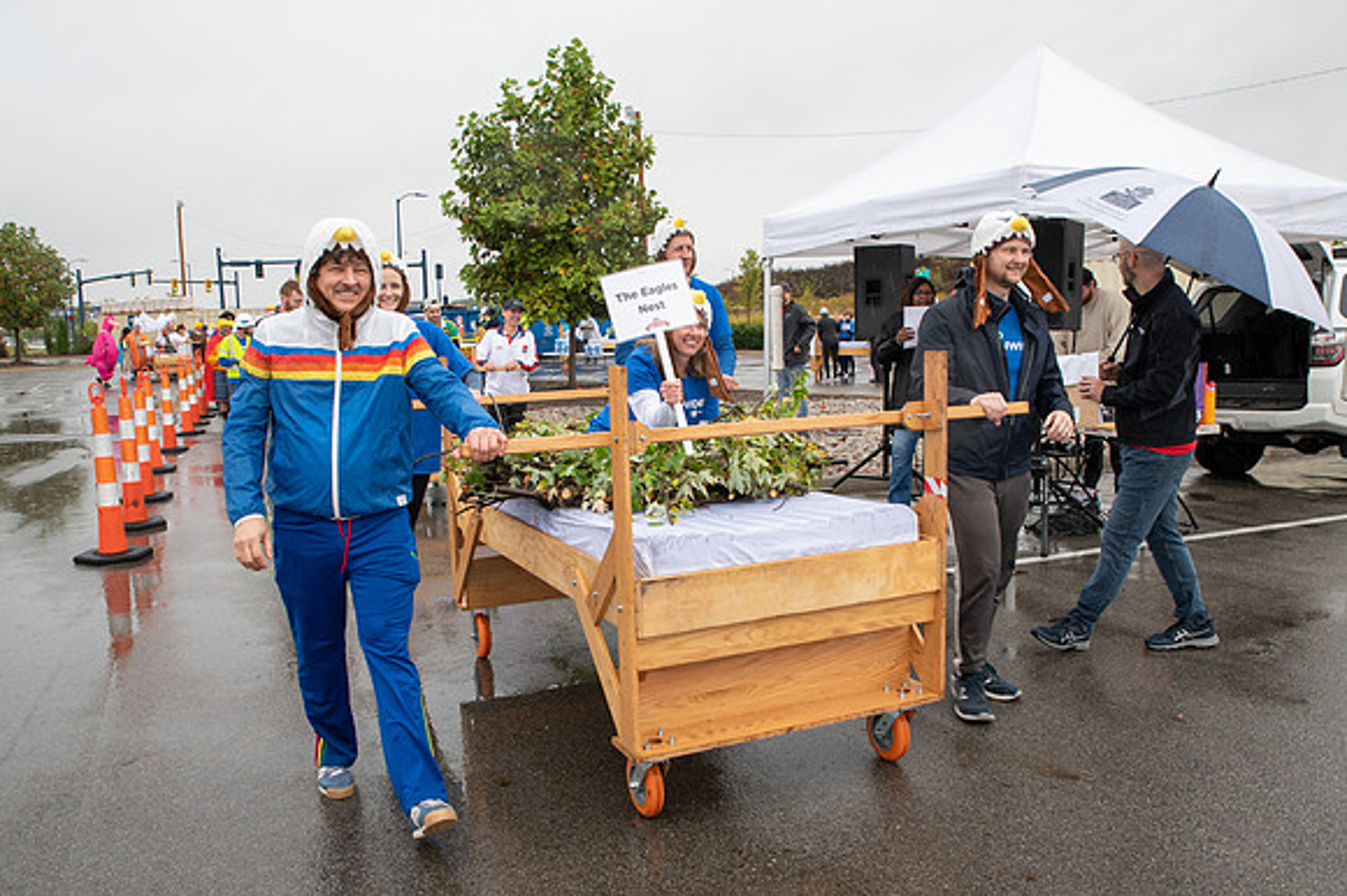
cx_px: 664
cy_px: 473
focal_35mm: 30
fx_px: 1113
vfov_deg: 43.9
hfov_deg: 62.4
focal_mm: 26
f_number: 7.1
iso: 400
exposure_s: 1/200
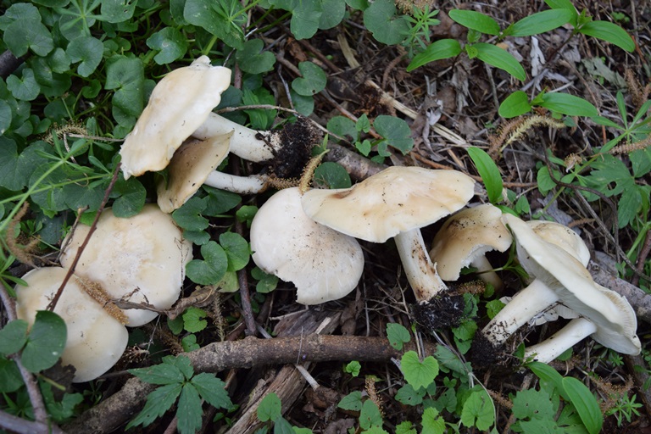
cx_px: 326
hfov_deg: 49.6
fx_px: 705
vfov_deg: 34.2
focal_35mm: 39
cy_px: 217
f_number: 5.6
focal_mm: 26
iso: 400
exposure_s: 1/125
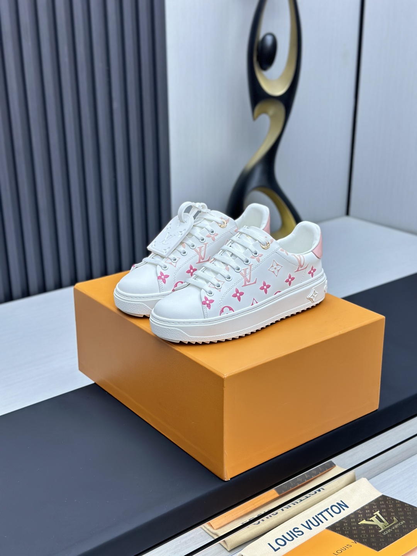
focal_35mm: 48
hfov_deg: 30.3
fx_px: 771
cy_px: 278
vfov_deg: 39.7
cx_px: 208
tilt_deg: -20.1
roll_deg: +0.1
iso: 80
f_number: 1.78
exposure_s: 1/196
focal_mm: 6.86
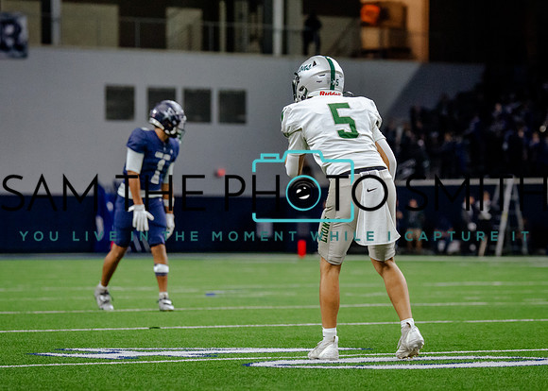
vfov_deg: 7.2
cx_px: 327
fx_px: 3090
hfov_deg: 10.1
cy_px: 199
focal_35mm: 199
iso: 2500
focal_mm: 115
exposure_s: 1/1250
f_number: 2.8
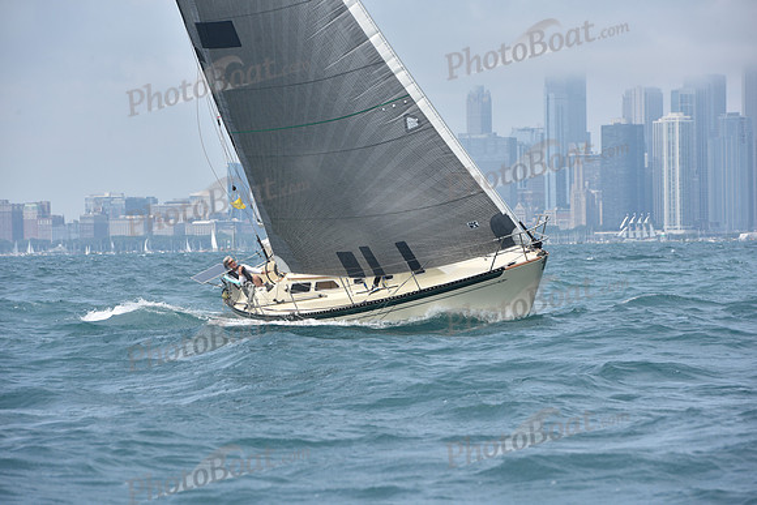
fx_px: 4206
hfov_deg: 10.3
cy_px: 252
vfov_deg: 6.9
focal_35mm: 200
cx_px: 378
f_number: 10
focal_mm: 200
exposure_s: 1/800
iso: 250
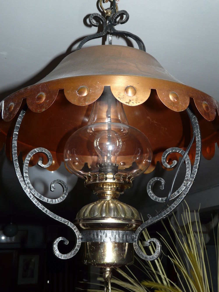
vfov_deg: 49.0
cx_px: 110
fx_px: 320
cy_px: 146
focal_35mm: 38
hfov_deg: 37.7
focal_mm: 6.3
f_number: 2.8
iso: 100
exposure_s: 1/40
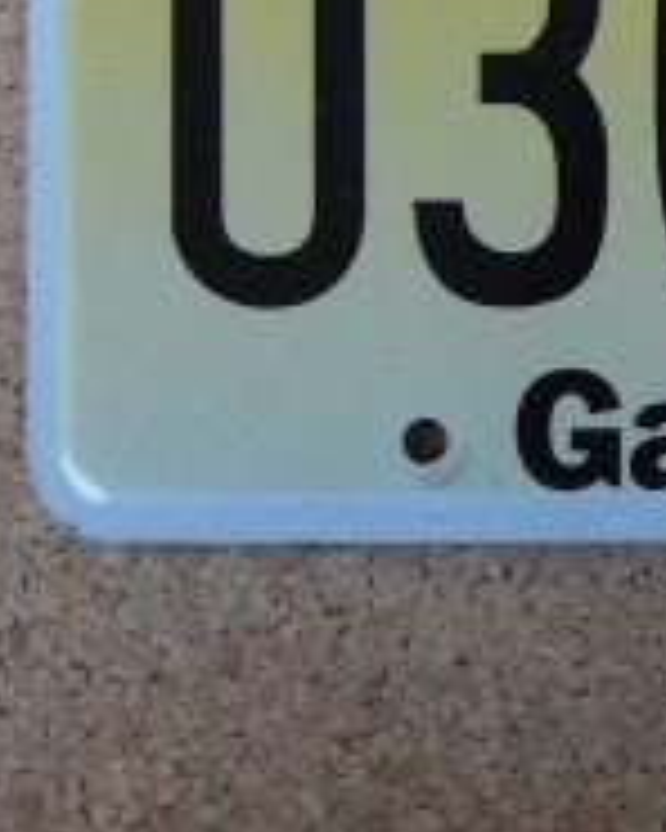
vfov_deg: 16.4
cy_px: 126
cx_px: 950
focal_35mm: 116
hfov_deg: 12.7
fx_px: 2858
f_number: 3.2
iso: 100
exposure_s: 1/30
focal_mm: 6.4
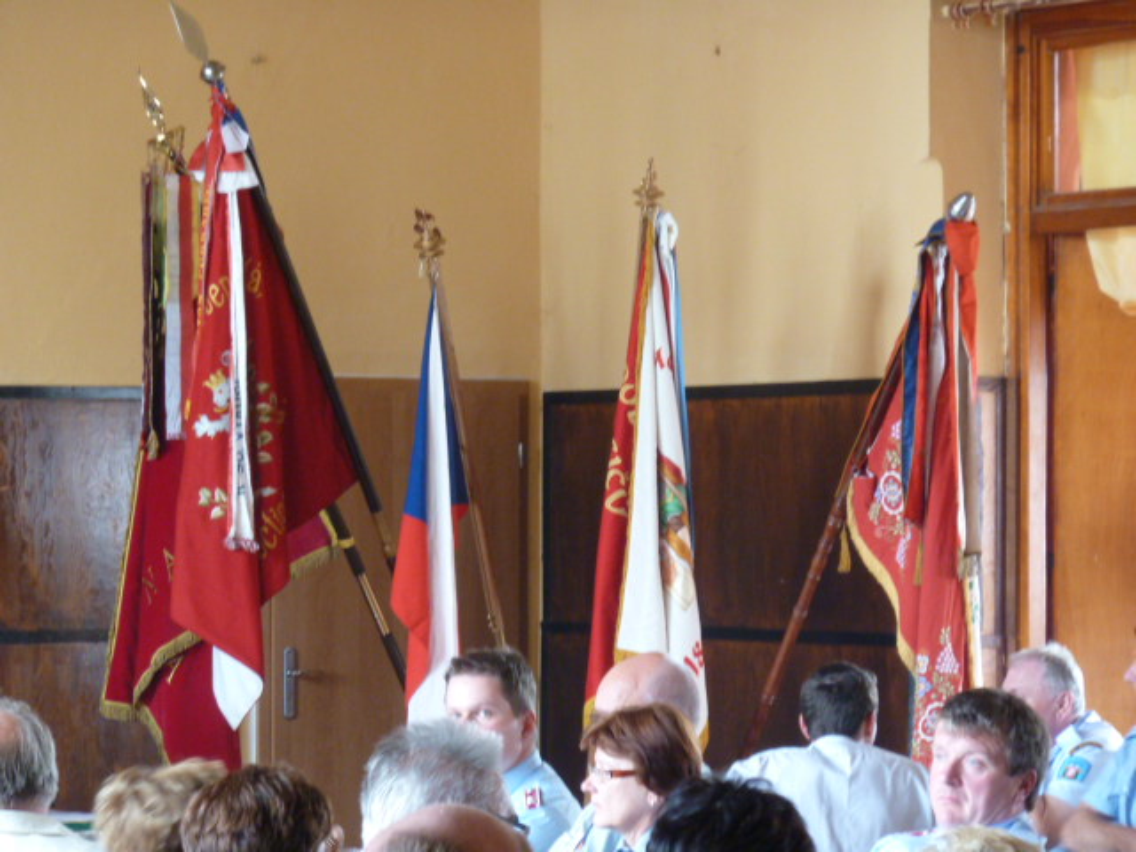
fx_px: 5546
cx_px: 568
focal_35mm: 169
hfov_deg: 11.7
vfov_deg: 8.8
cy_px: 426
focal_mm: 27.8
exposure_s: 1/5
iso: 400
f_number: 4.5
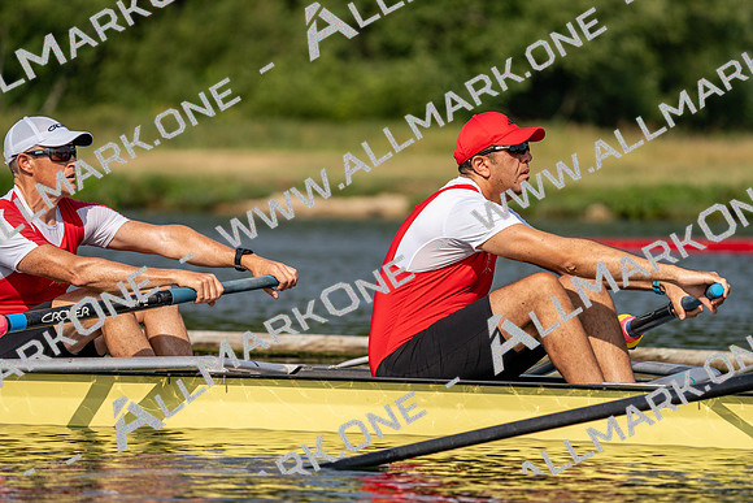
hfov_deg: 6.4
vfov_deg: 4.2
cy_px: 252
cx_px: 376
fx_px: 6778
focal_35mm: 324
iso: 160
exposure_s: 1/1600
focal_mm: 324
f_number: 6.3
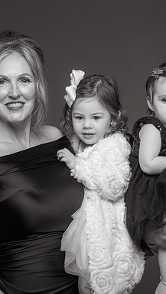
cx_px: 139
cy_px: 147
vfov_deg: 9.7
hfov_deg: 5.5
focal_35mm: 221
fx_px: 1727
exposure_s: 1/160
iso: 400
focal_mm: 140
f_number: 9
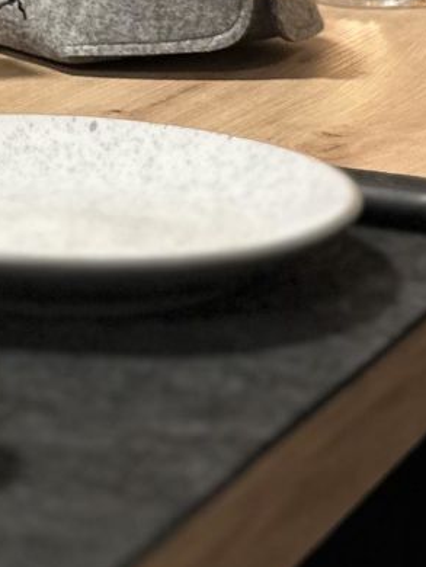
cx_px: -474
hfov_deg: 10.6
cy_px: -87
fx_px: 2065
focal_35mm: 126
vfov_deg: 15.2
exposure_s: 1/50
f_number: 1.78
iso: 200
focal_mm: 6.86
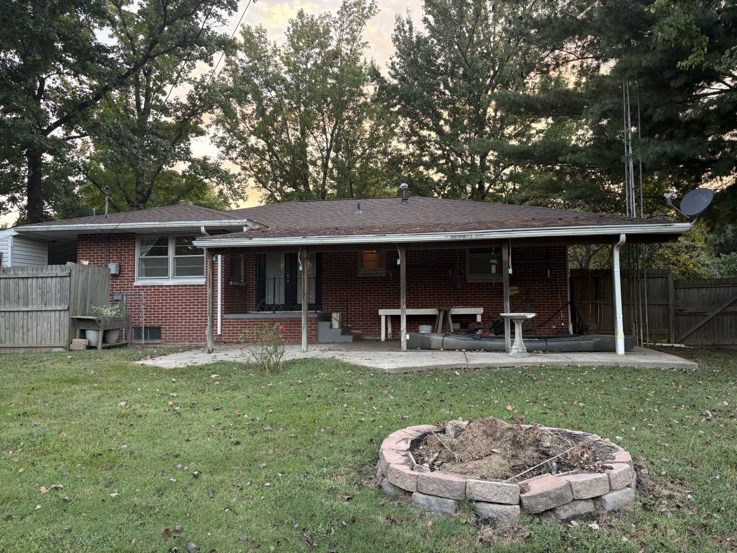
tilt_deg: +4.4
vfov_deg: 53.1
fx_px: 554
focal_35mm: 26
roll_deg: +0.9
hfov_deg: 67.3
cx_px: 368
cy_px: 276
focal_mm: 5.96
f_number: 1.6
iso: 125
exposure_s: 1/72
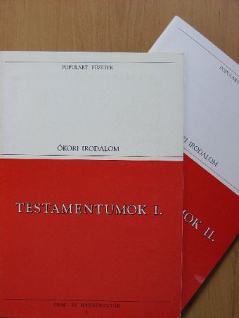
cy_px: 159
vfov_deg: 27.8
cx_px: 120
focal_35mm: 70
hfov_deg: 21.0
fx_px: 644
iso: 86
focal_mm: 11.7
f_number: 3.5
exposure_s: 1/29.8
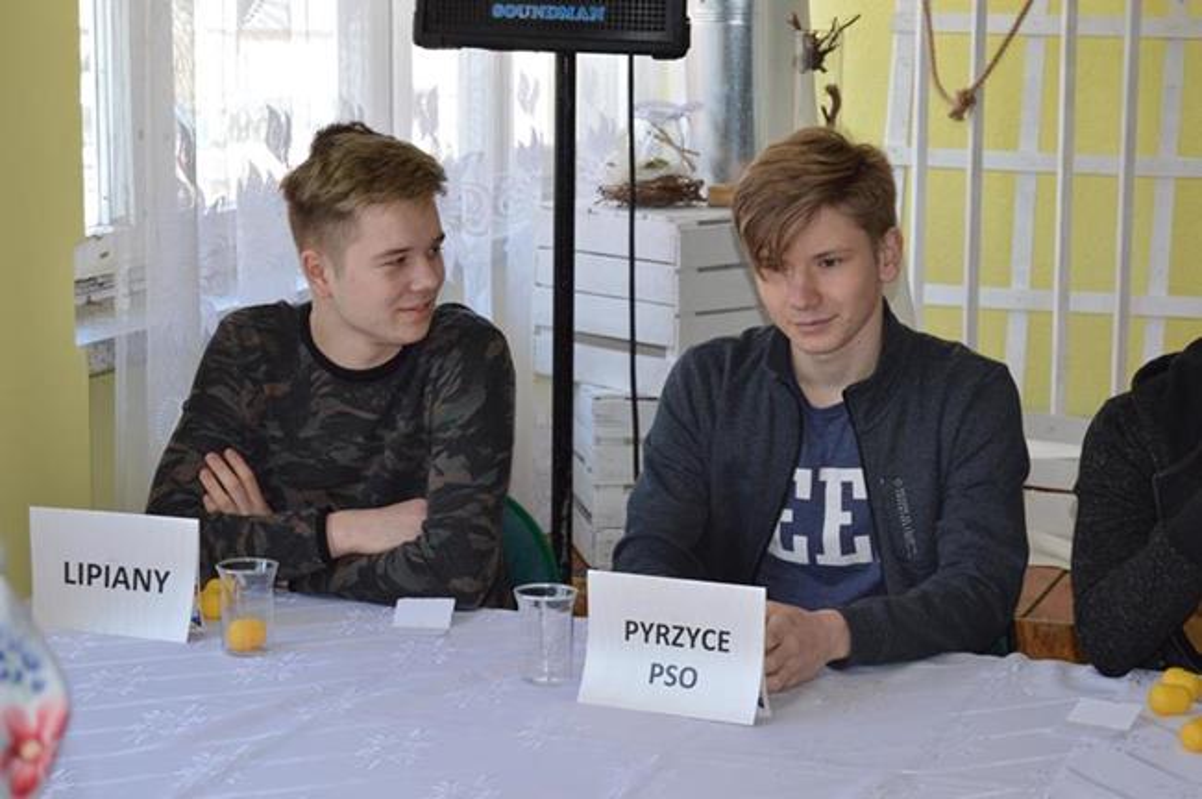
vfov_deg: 16.5
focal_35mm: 82
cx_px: 601
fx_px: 2752
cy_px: 400
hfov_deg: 24.6
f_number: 5.6
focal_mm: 55
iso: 400
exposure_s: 1/80
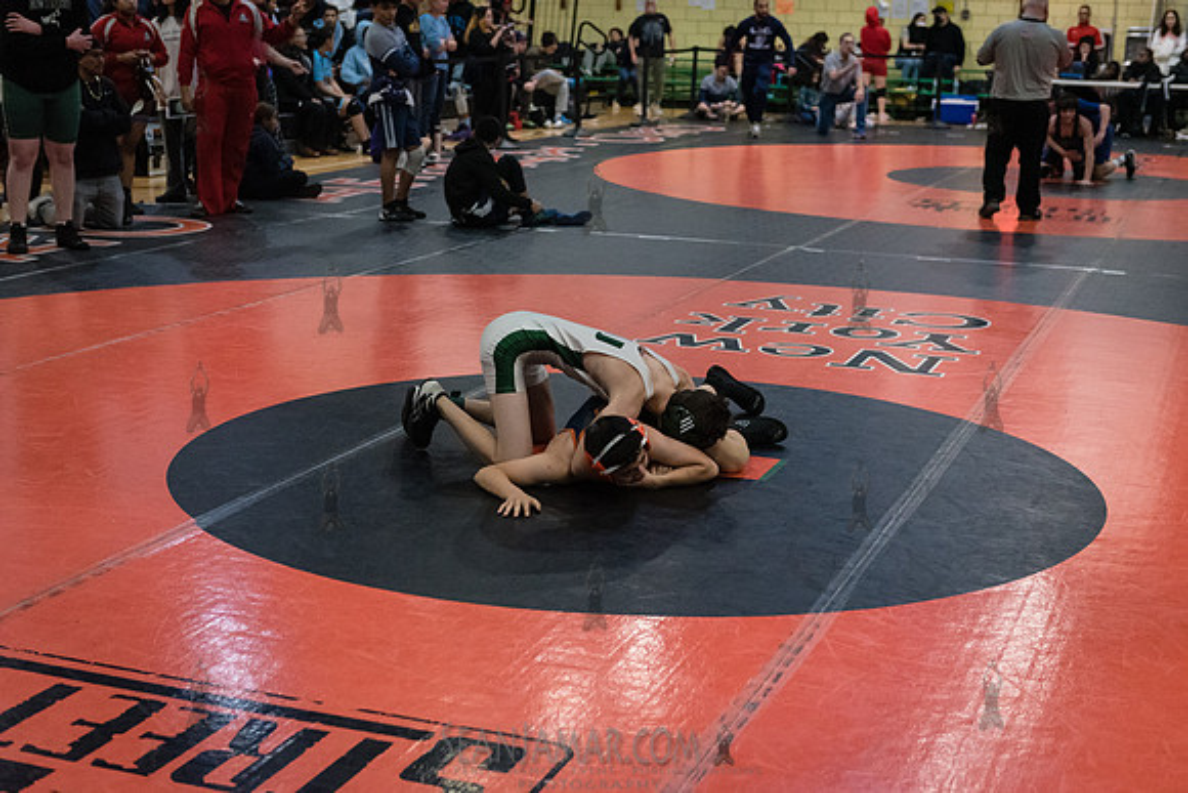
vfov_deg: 24.2
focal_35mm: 56
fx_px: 1848
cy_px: 396
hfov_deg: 35.6
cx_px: 594
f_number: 3.2
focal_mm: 56
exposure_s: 1/640
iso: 8000
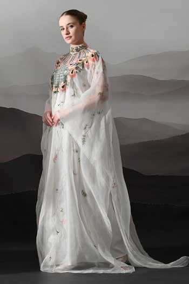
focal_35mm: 86
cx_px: 94
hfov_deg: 15.9
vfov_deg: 23.6
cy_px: 142
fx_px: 677
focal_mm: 86
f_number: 8
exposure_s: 1/160
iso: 250
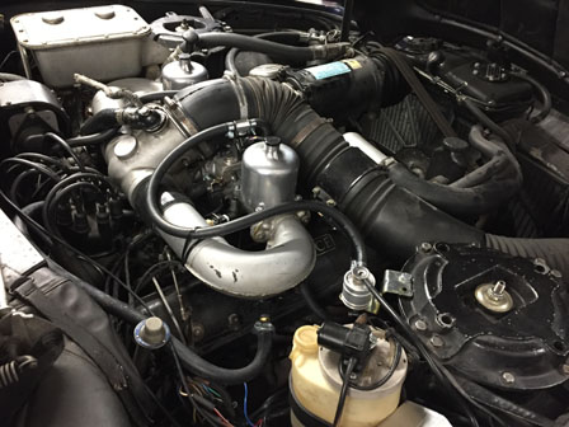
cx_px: 284
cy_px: 214
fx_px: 477
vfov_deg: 48.2
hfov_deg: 61.7
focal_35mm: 29
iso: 250
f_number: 2.2
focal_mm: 4.15
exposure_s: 1/20
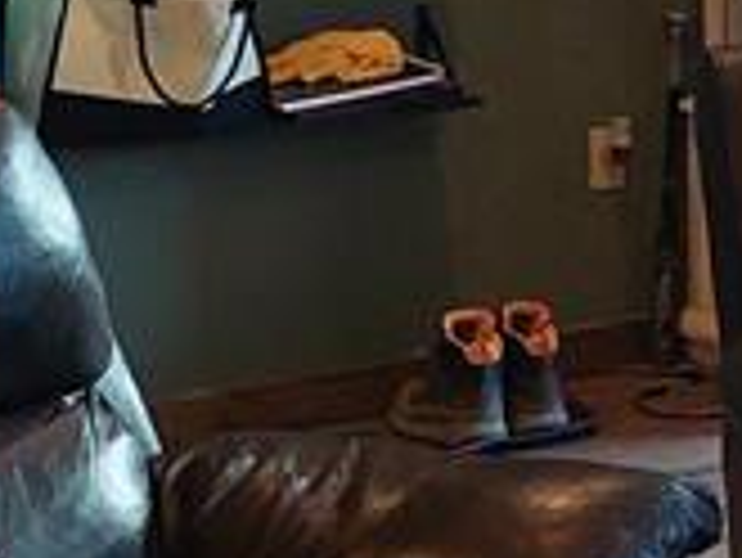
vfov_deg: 9.9
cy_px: -32
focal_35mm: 149
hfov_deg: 11.7
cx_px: 1524
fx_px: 3196
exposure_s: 1/120
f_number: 1.8
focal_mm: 5.23
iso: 250
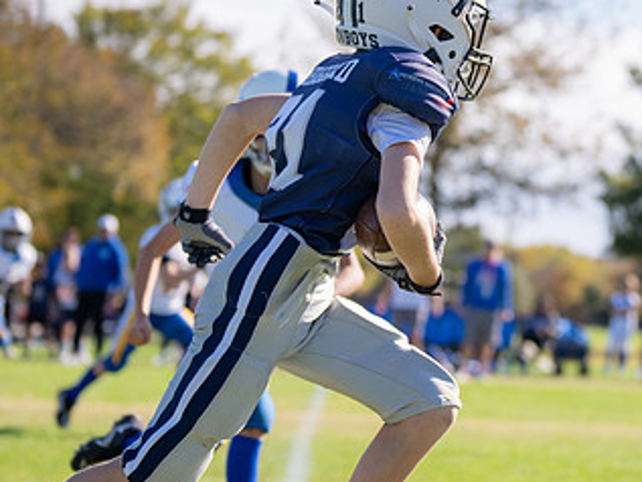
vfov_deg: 10.2
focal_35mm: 146
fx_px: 2709
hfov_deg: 13.5
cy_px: 252
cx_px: 451
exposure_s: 1/1250
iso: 100
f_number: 2.8
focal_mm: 70
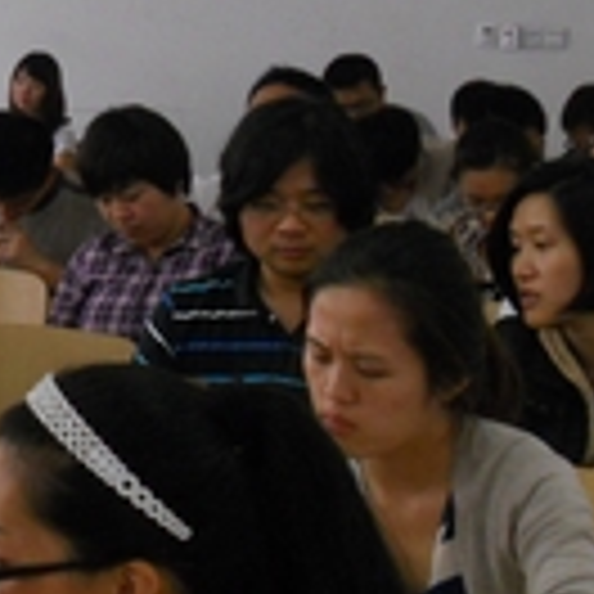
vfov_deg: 13.5
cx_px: -216
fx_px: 2504
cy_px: 155
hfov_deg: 13.0
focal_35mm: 129
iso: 400
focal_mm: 8.2
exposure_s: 1/60
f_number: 4.3
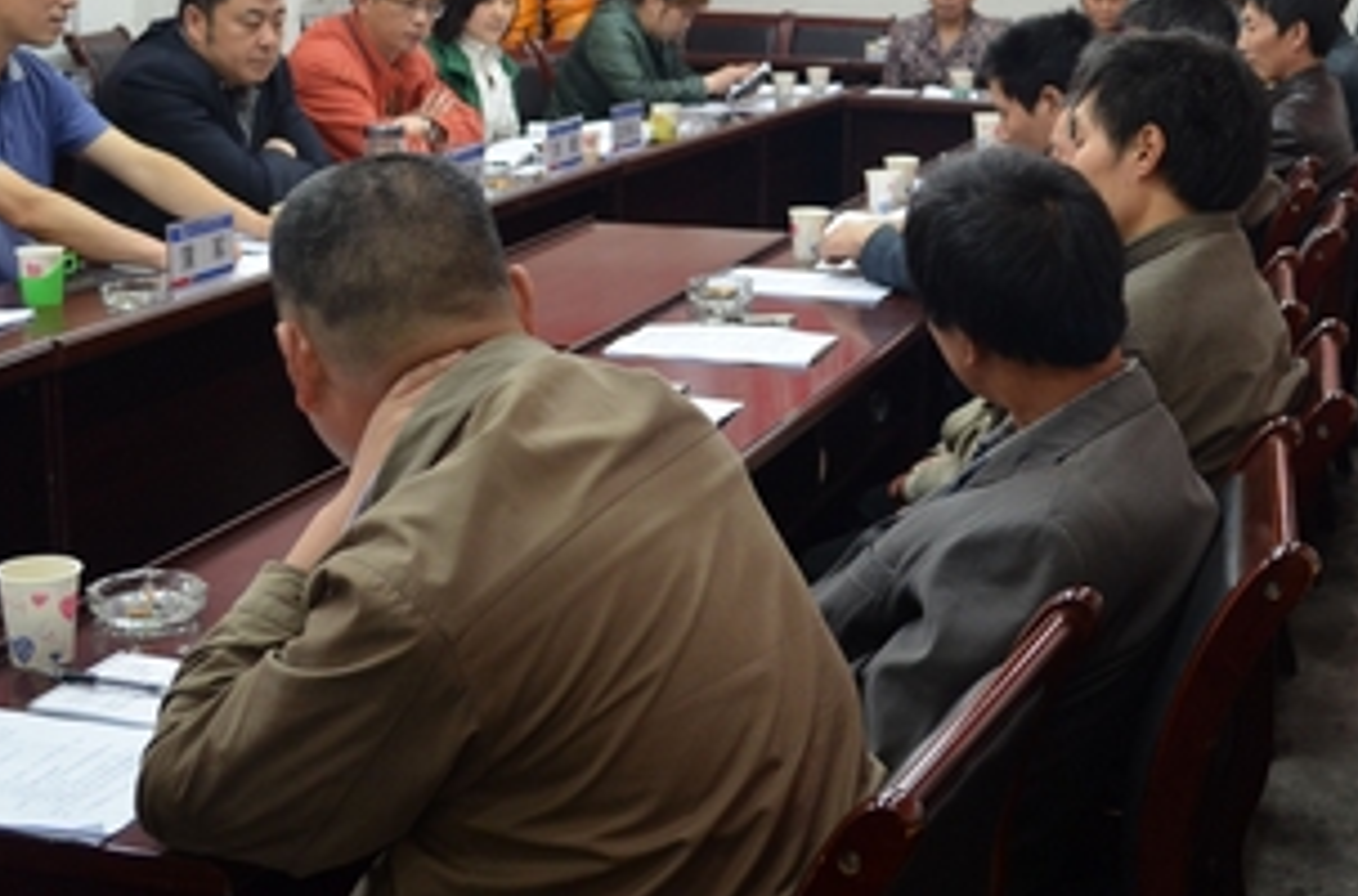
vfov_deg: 22.4
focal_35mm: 60
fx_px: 2256
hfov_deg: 33.1
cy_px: 305
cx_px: 946
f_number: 4
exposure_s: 1/40
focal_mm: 22
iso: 800
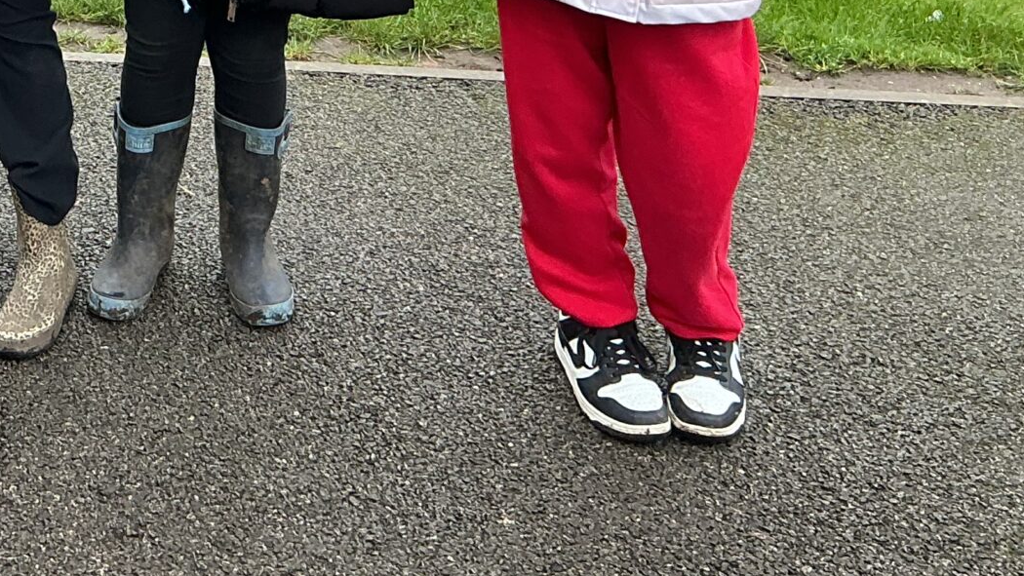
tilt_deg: -11.6
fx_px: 2091
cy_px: -301
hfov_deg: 26.2
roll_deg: +0.2
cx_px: 12
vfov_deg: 14.6
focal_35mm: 77
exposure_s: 1/149
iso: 25
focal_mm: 3
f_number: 1.8
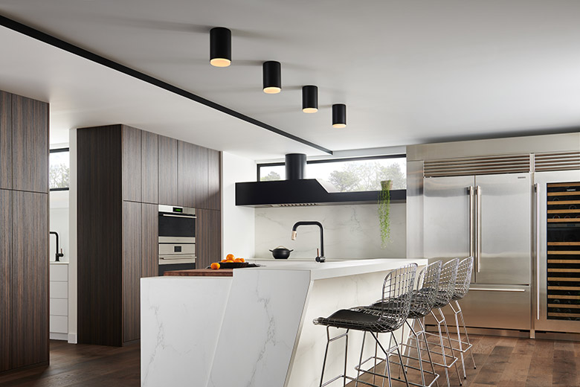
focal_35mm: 35
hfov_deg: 54.4
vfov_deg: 37.9
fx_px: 564
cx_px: 290
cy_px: 194
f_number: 8
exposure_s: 1/25
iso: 125
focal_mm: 35
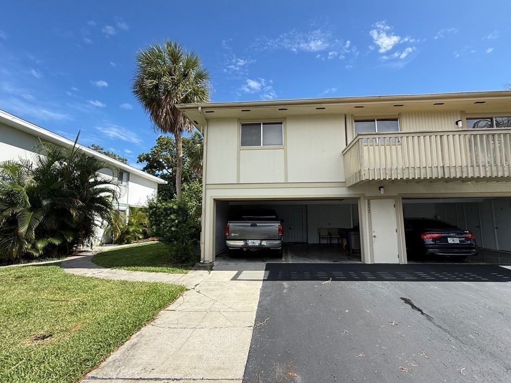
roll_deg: -0.1
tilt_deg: +6.8
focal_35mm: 15
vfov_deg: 81.7
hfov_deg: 98.1
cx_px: 271
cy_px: 194
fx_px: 221
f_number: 2.2
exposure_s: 1/1105
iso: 50
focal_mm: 2.22
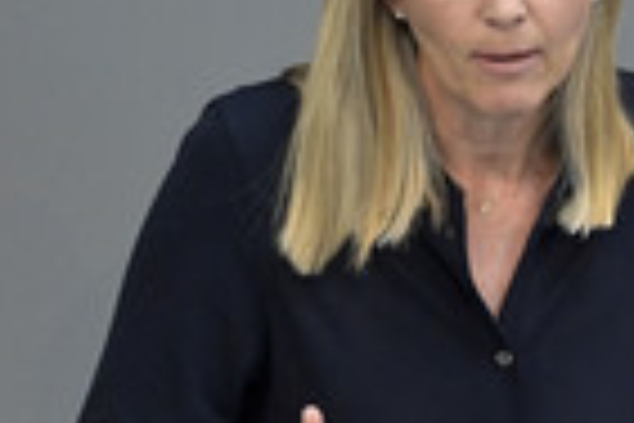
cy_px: 378
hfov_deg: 1.7
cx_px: 524
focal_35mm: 1245
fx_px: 21924
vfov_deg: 1.1
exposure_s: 1/500
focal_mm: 390
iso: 8000
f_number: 5.6
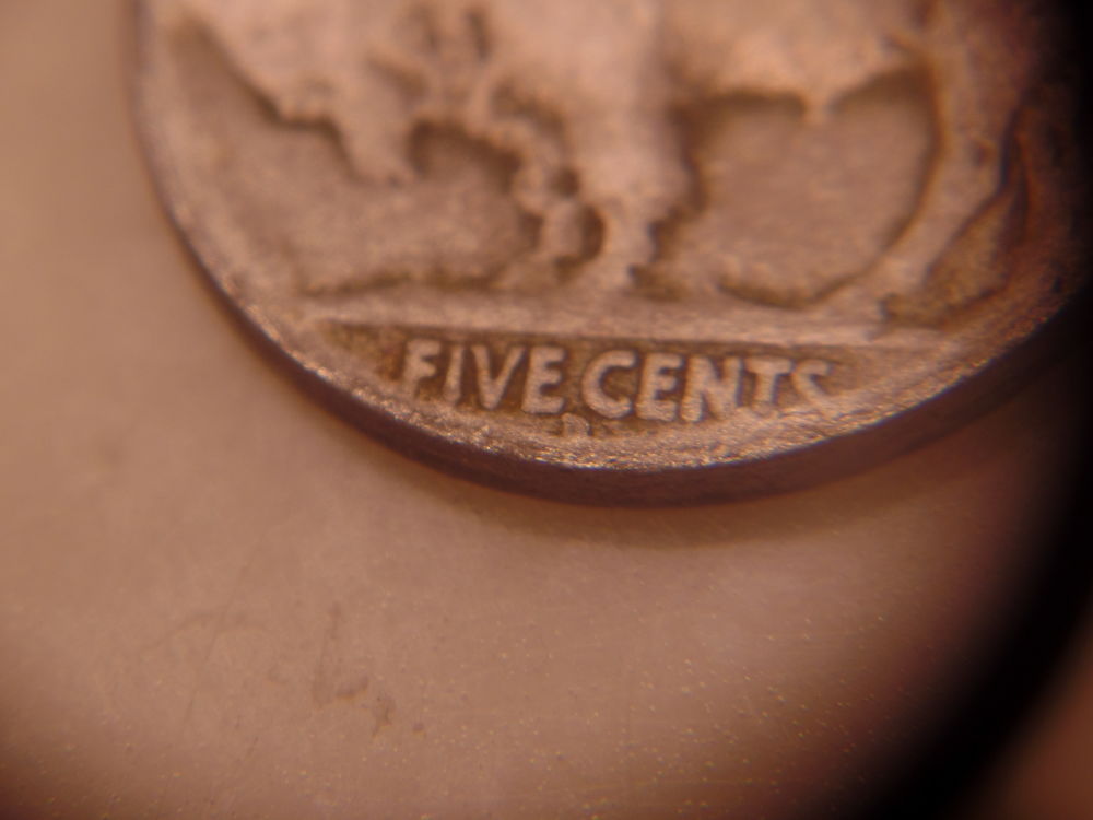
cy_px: 410
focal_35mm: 114
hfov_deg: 17.3
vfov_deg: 13.0
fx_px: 3600
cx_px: 546
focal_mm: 20.3
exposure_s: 1/45
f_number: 4
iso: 100
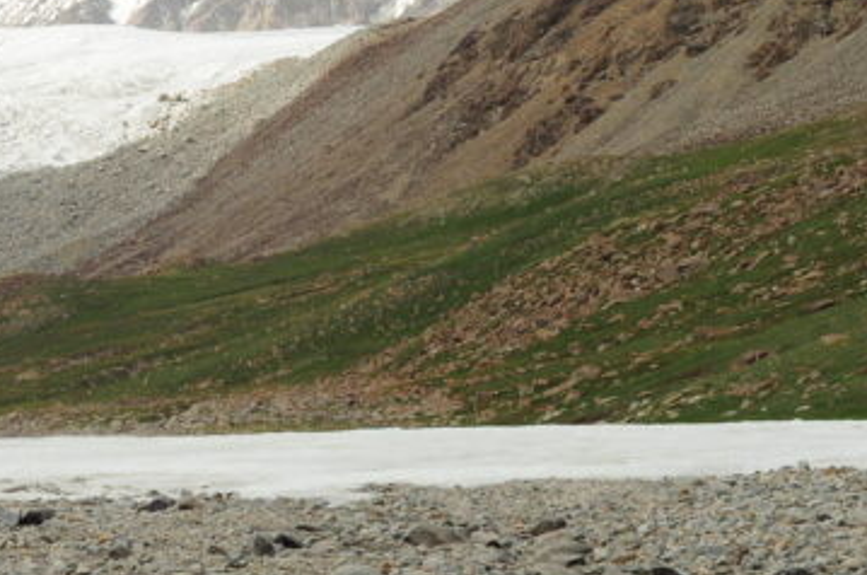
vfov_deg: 6.4
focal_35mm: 214
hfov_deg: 9.5
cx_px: -171
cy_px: 72
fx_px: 5145
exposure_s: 1/640
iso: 400
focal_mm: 50
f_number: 8
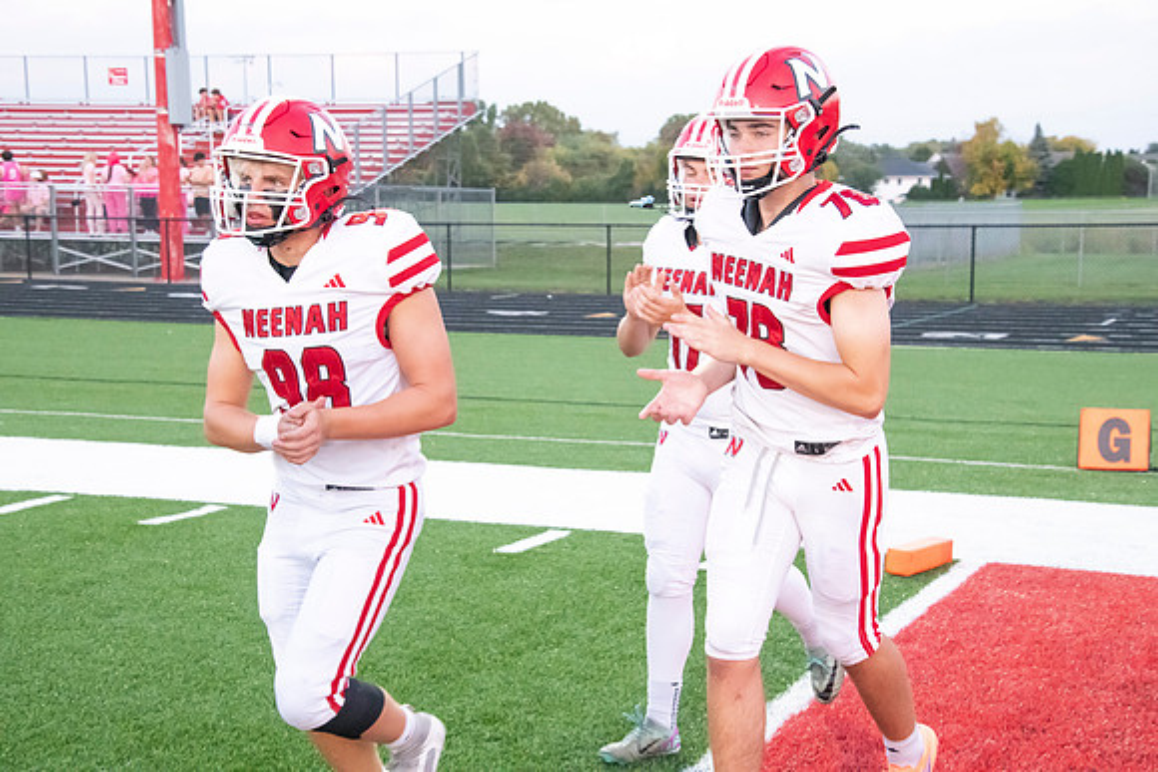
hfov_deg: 32.4
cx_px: 579
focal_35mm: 62
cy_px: 386
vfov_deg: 21.9
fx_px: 1995
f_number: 7.1
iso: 10000
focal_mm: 62
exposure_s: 1/500
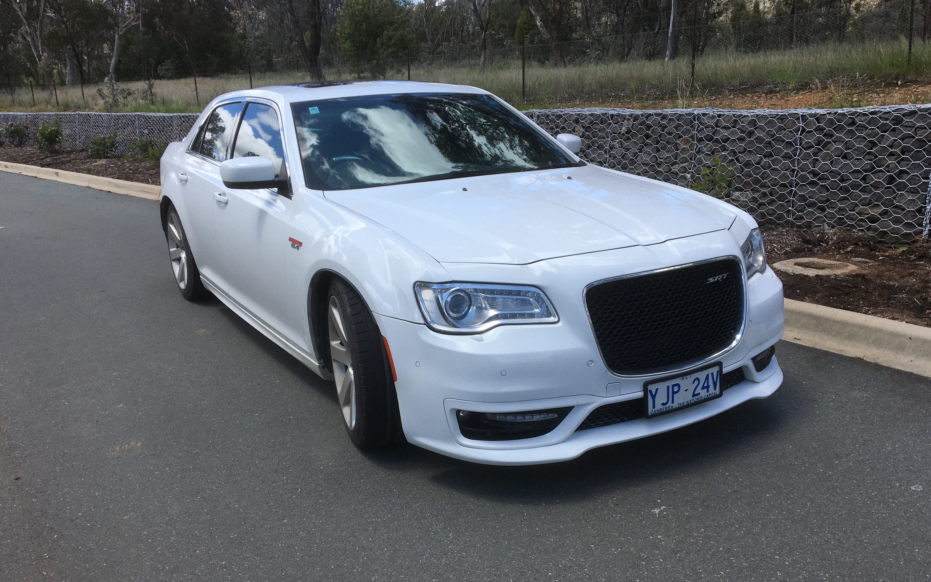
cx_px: 463
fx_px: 787
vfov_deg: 40.5
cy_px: 337
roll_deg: +0.0
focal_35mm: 31
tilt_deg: -15.4
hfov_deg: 61.2
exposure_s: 1/1261
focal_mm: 4.15
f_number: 2.2
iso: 25
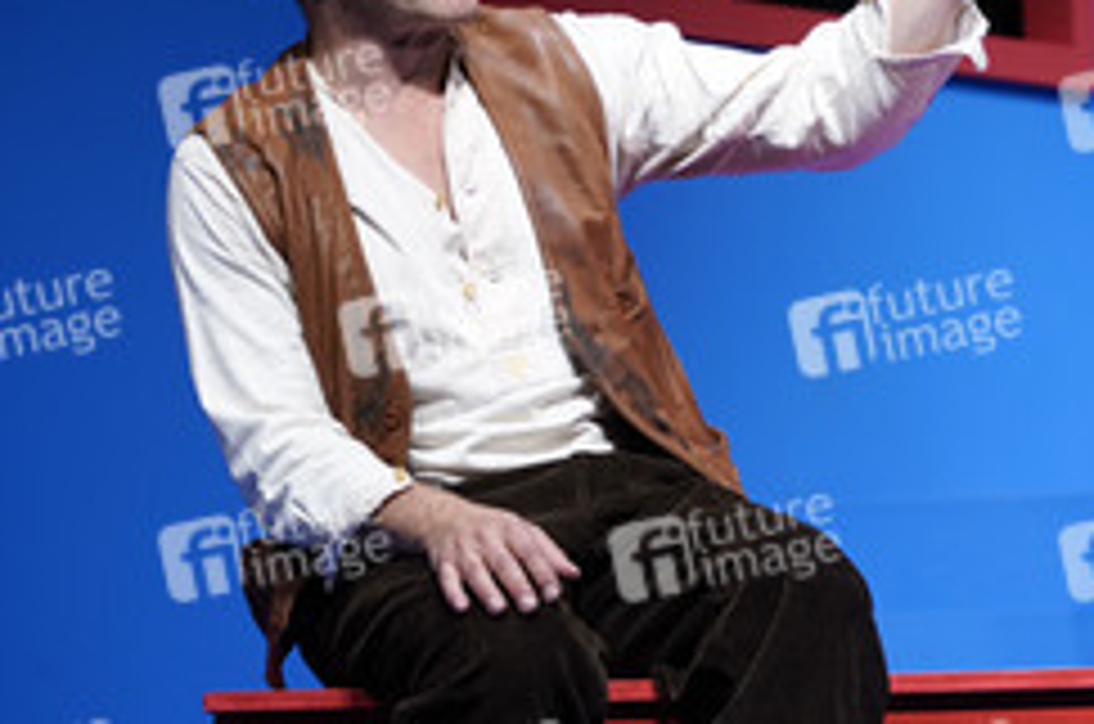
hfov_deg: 7.8
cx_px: 786
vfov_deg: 5.2
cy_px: 211
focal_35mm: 264
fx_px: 8007
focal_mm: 142
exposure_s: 1/400
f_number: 5.6
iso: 2000
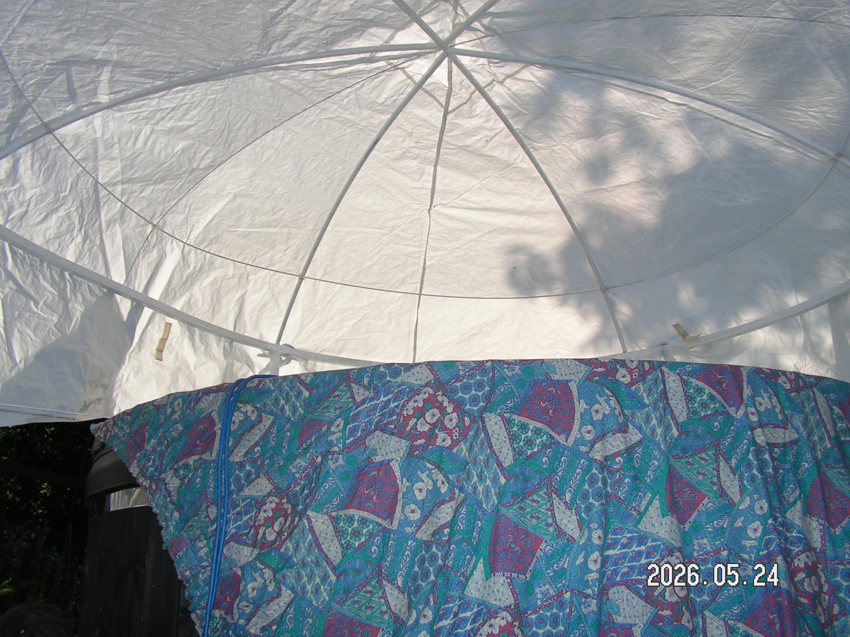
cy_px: 318
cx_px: 425
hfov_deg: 51.4
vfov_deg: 39.7
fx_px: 884
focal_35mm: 36
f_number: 3.2
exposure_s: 1/1000
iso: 64
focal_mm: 6
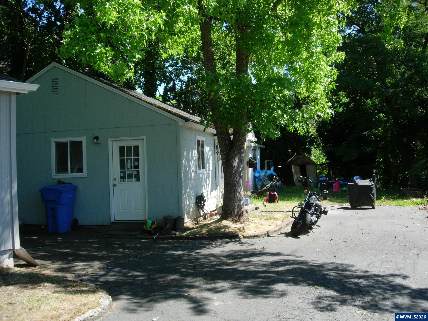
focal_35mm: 38
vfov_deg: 37.7
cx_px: 214
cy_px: 160
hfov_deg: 49.0
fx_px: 470
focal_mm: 7.8
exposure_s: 1/575
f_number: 2.8
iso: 64
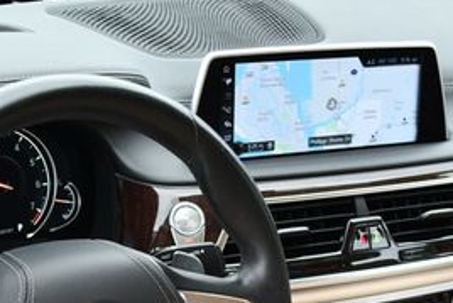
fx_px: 1322
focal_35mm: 105
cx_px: 156
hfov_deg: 19.4
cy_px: 342
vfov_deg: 12.8
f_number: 3.8
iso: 500
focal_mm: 22
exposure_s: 1/250
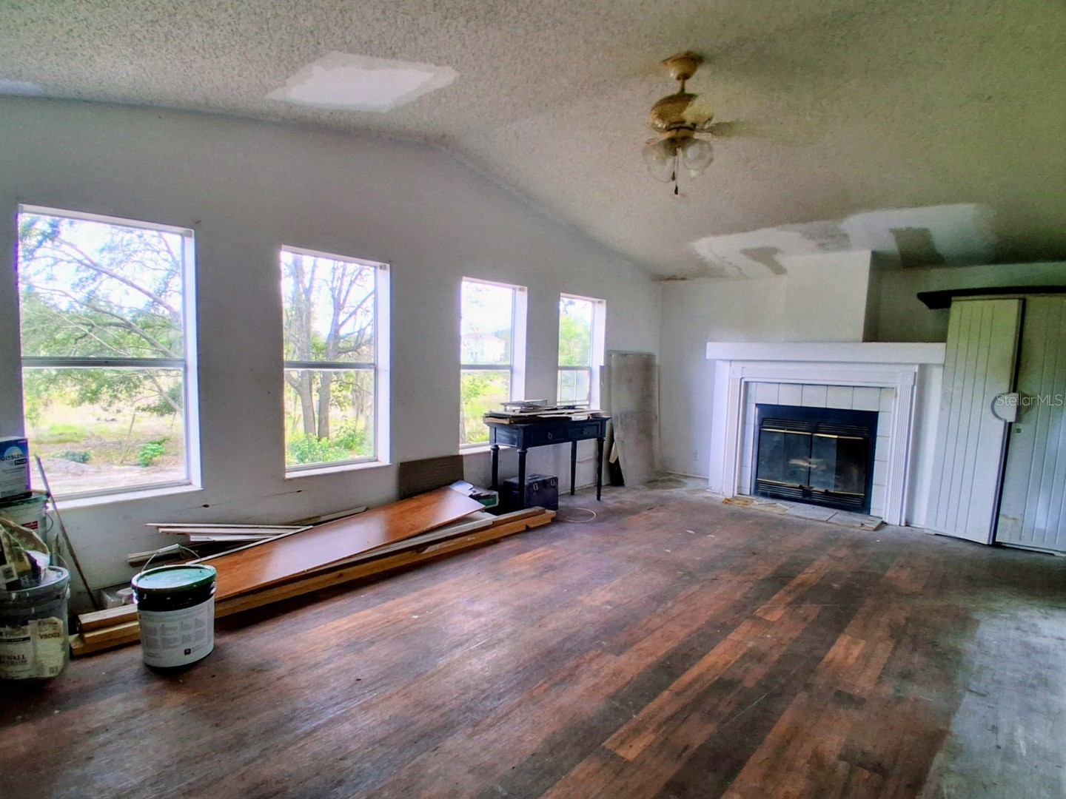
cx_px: 533
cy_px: 400
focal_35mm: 17
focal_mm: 1.4
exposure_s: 1/120
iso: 80
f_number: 2.2
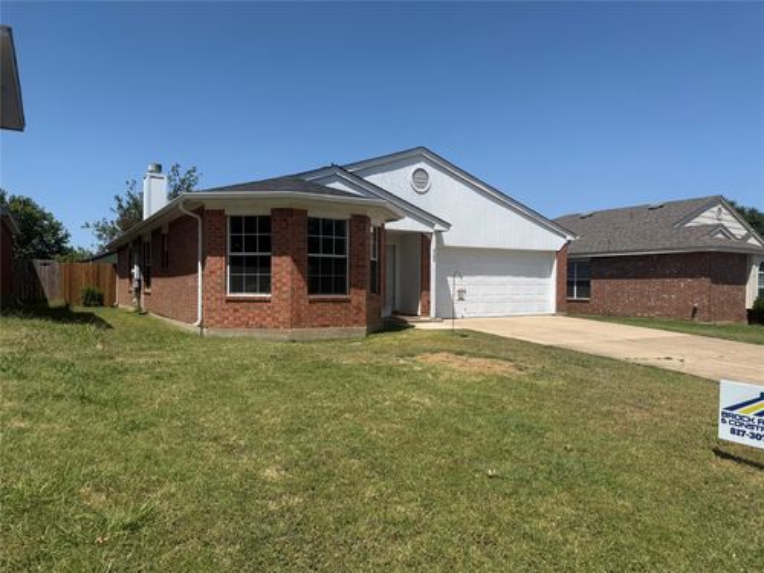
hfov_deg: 71.6
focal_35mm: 24
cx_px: 382
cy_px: 286
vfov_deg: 56.8
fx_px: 530
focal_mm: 6.76
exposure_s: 1/6173
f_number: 1.78
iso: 80
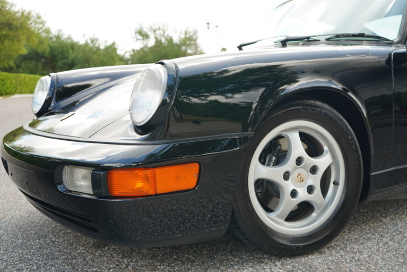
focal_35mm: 39
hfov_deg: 49.5
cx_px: 204
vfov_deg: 34.2
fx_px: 441
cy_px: 136
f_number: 4
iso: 250
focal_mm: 39
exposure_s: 1/60
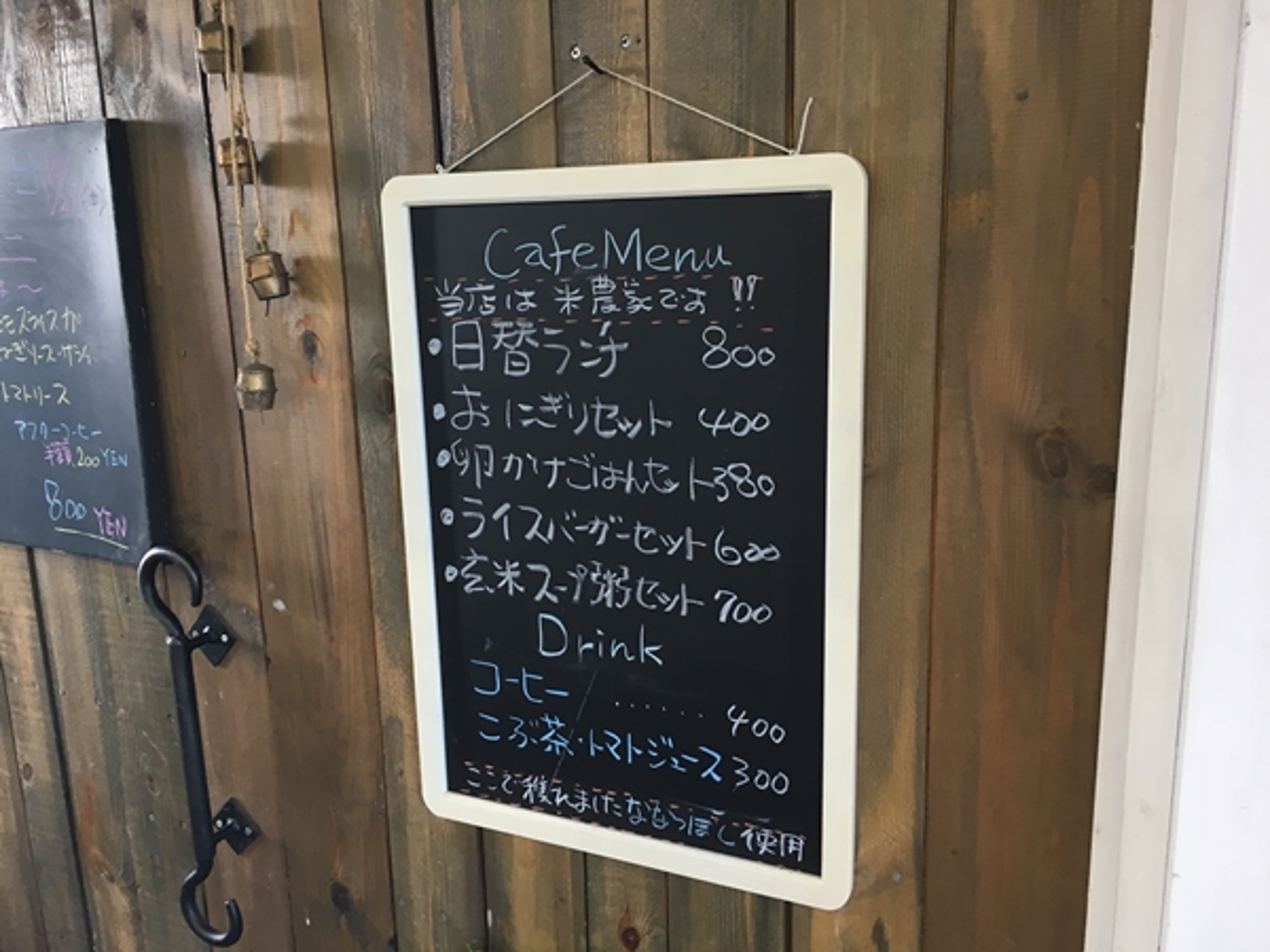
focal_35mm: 29
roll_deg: +1.6
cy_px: 476
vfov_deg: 48.2
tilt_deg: -11.0
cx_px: 635
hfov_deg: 61.7
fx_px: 1064
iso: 80
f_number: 2.2
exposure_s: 1/33
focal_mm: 4.15
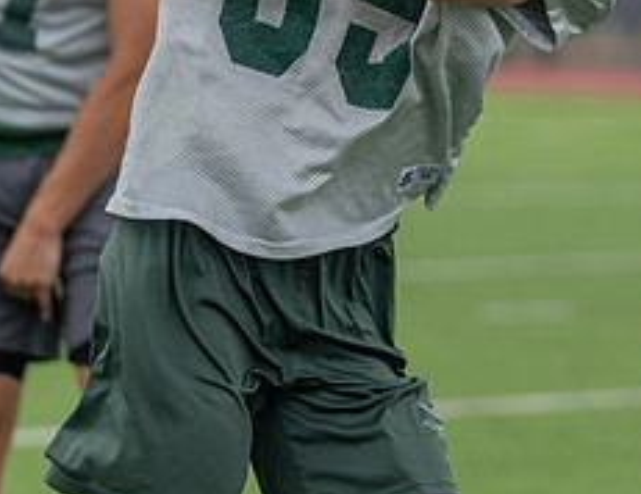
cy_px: -81
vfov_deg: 3.8
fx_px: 7443
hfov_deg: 4.9
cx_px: 456
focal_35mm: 398
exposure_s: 1/1250
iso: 200
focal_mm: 138
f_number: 3.5
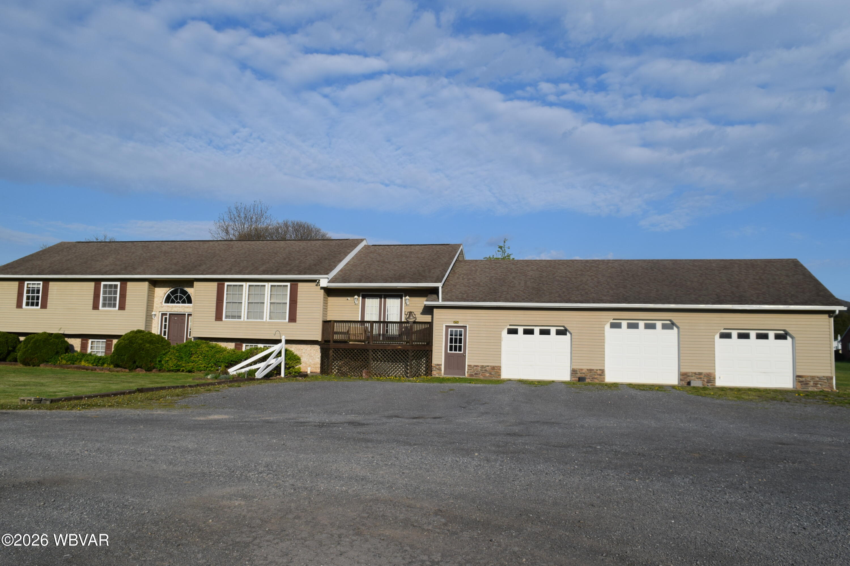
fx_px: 637
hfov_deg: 67.4
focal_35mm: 27
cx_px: 425
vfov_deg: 47.9
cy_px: 283
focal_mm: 18
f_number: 10
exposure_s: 1/400
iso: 200
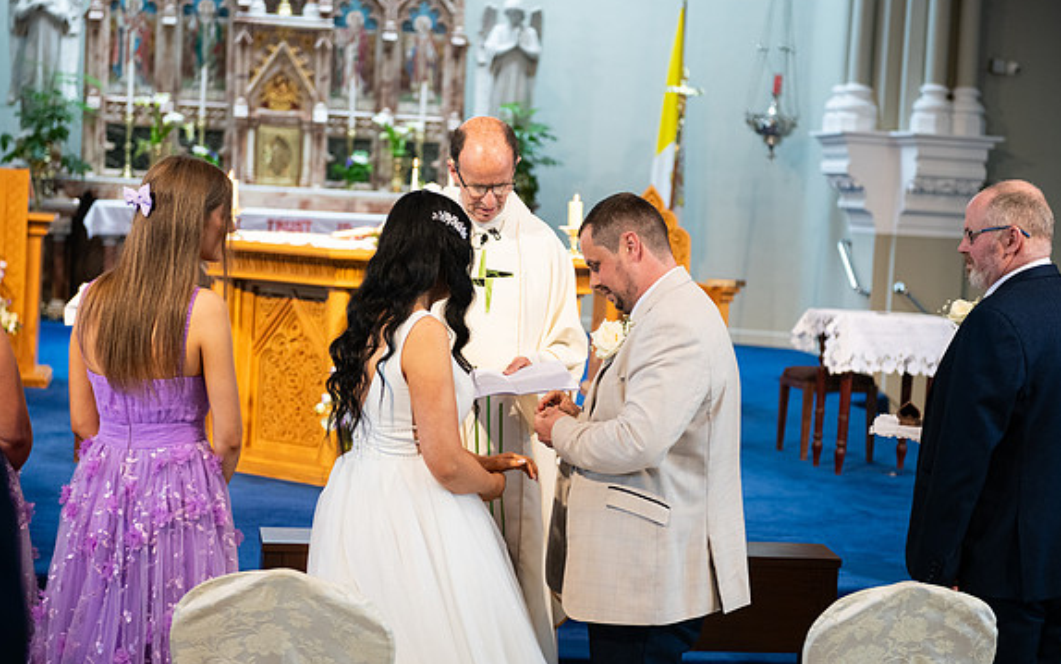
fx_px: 1967
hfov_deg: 30.2
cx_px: 530
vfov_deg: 19.2
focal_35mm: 68
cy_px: 330
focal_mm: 66
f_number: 3.5
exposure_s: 1/160
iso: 800
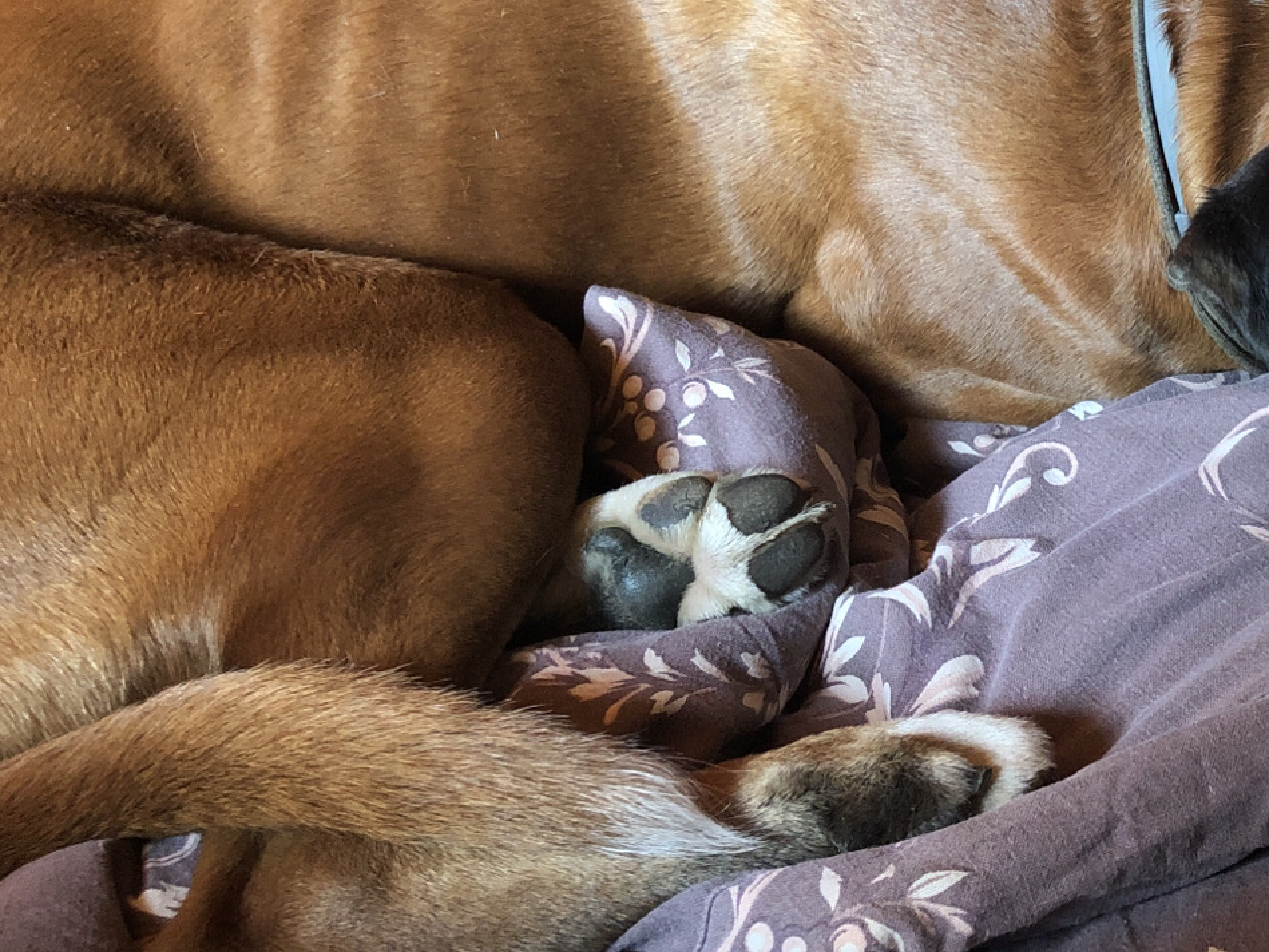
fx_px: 2163
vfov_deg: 24.4
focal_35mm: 59
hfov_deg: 31.8
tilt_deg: -16.0
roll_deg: +13.2
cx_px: 1030
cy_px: 186
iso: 100
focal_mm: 4
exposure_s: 1/15
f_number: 1.8
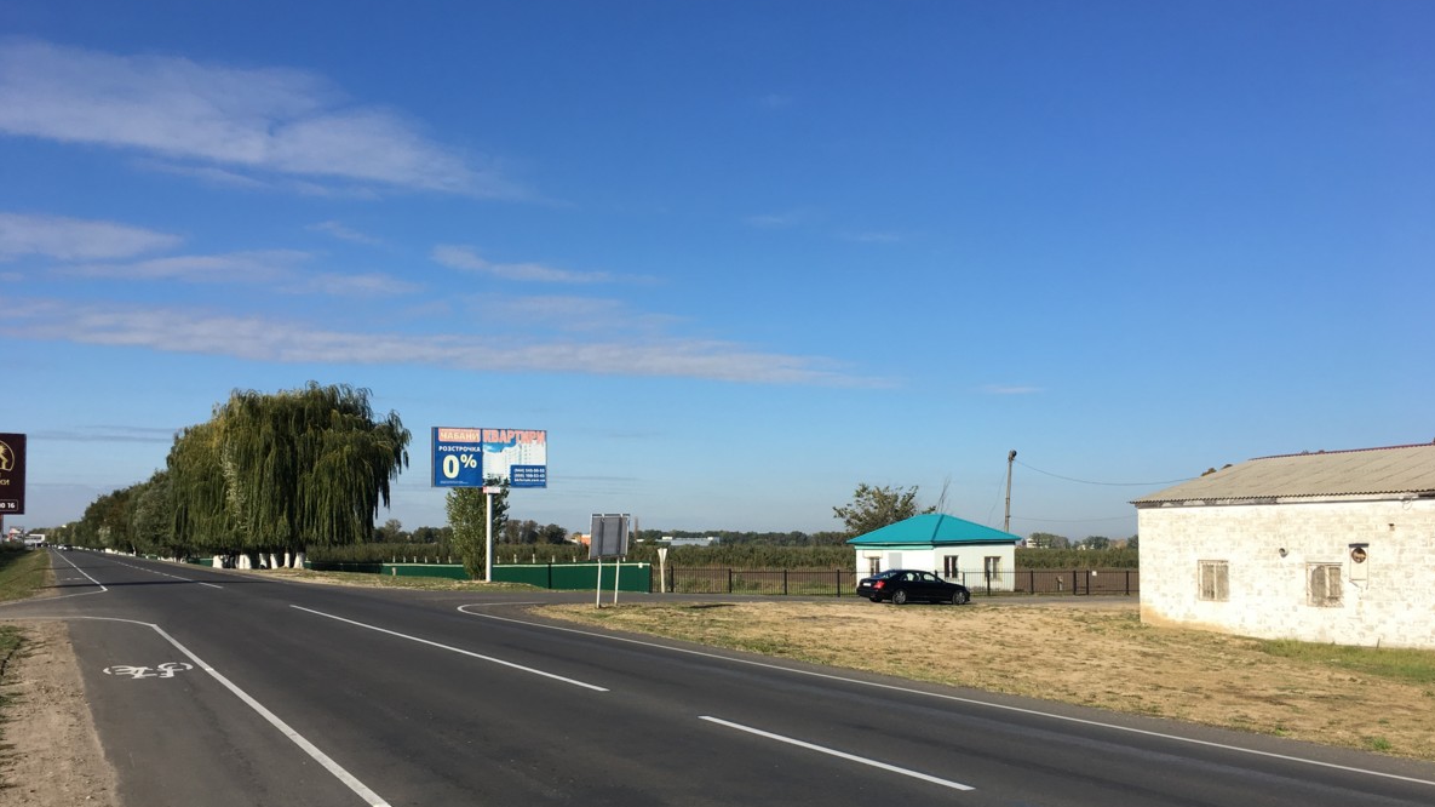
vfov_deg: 36.5
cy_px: 488
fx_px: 1217
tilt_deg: +3.7
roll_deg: +0.0
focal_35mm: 32
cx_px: 724
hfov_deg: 61.0
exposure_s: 1/1748
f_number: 2.2
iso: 25
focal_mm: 4.15
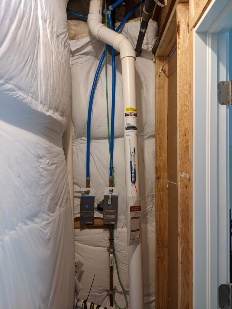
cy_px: 154
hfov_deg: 51.4
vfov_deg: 65.3
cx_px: 116
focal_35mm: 27
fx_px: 241
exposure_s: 1/24
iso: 109
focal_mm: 4.44
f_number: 1.8
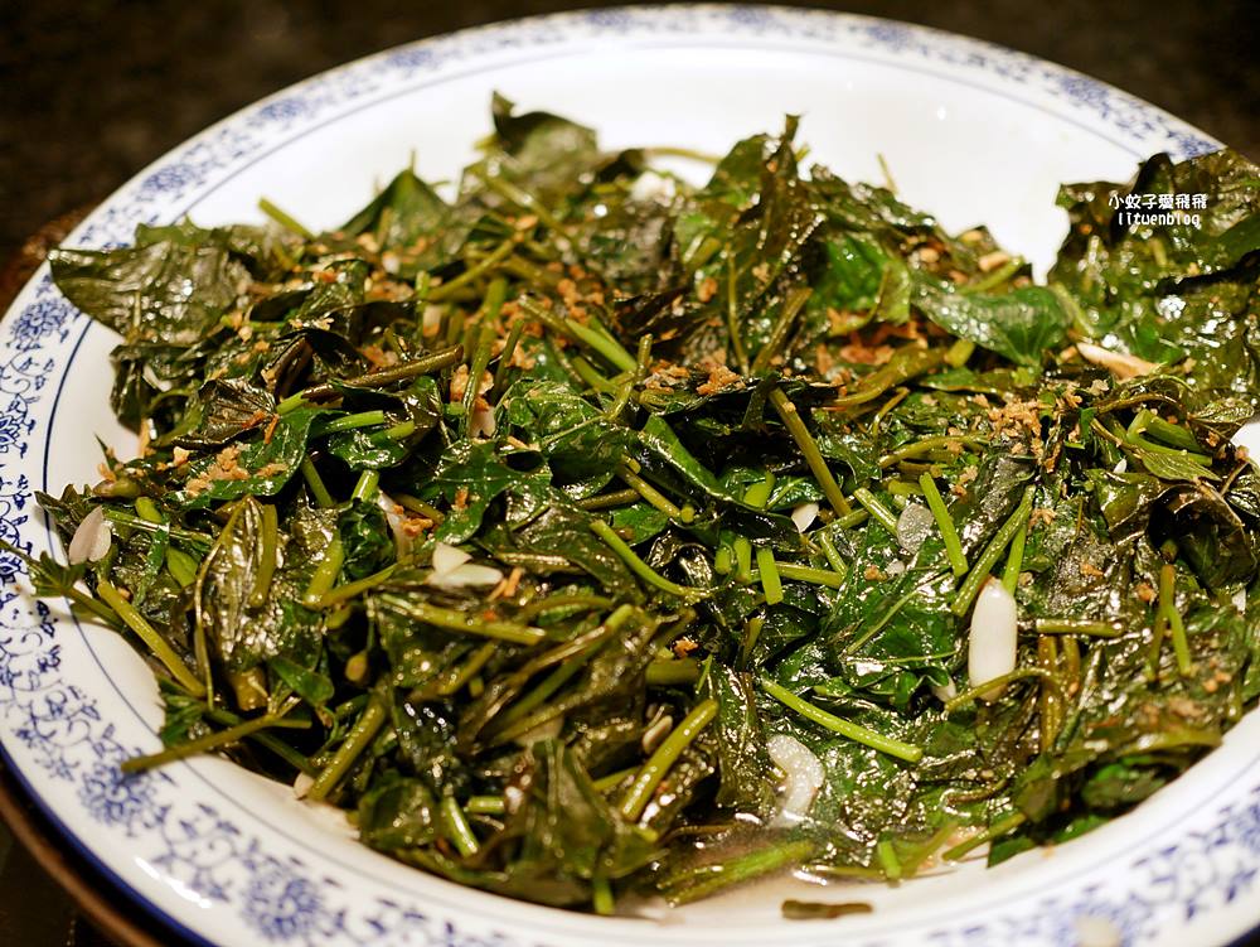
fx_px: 1821
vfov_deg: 29.1
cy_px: 474
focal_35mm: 50
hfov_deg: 38.2
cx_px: 630
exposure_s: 1/320
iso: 200
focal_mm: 25
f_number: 1.8
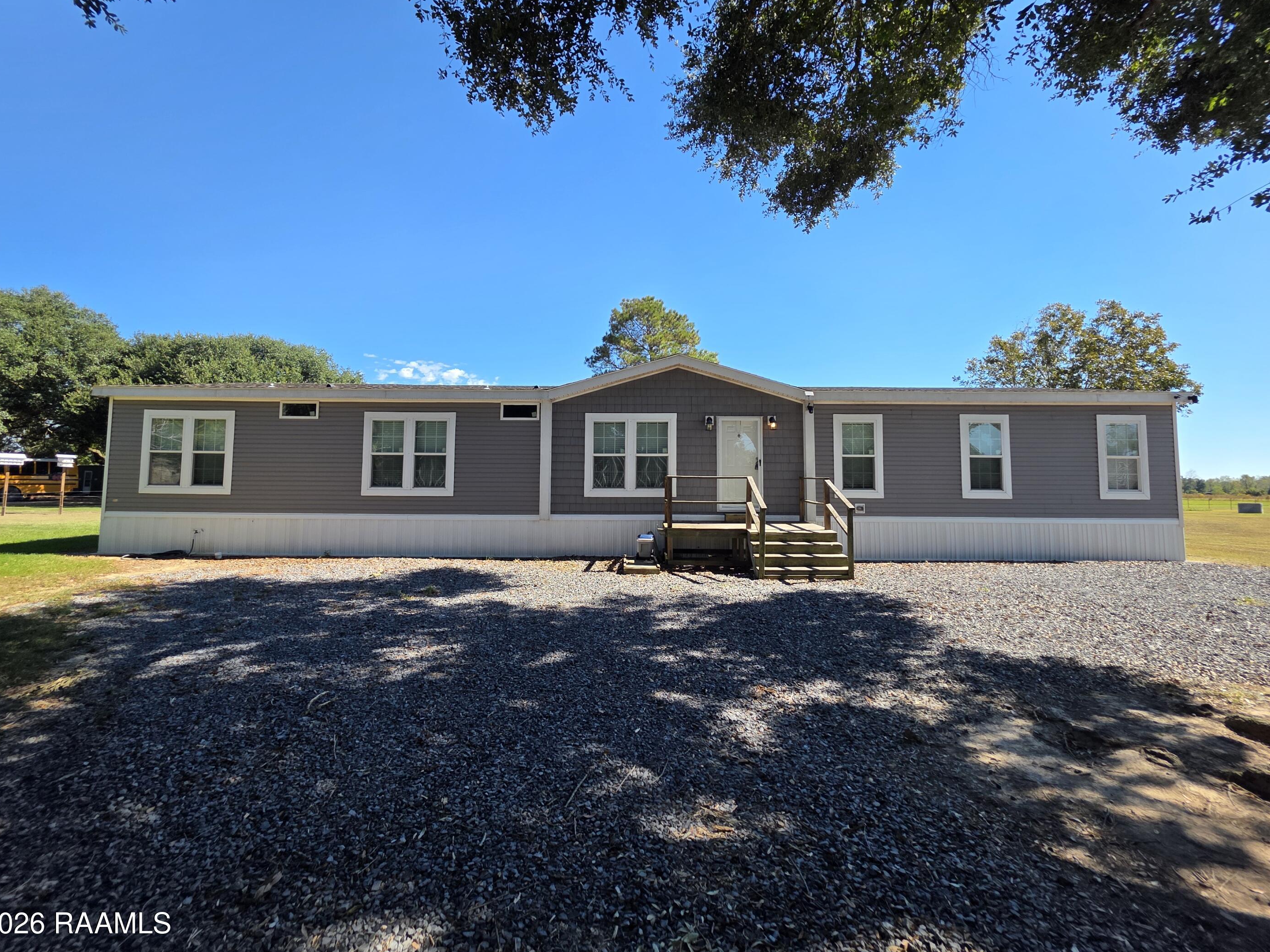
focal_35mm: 14
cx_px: 641
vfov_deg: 85.6
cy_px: 458
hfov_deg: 102.1
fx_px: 514
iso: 40
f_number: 1.9
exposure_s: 1/1192
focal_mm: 2.2
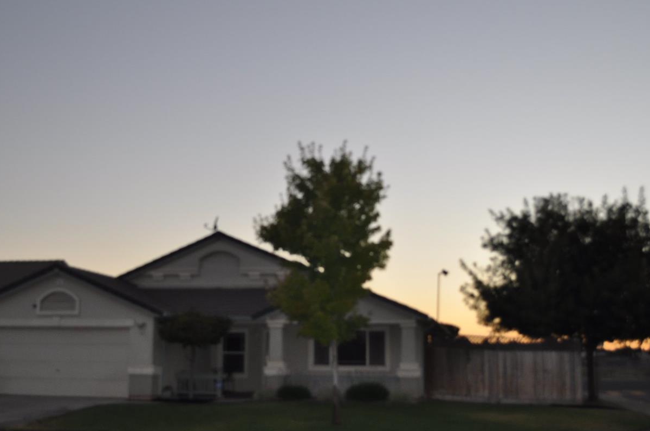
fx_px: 811
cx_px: 290
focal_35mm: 45
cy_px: 217
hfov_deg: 43.6
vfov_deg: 29.8
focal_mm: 24
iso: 450
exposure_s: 1/125
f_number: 4
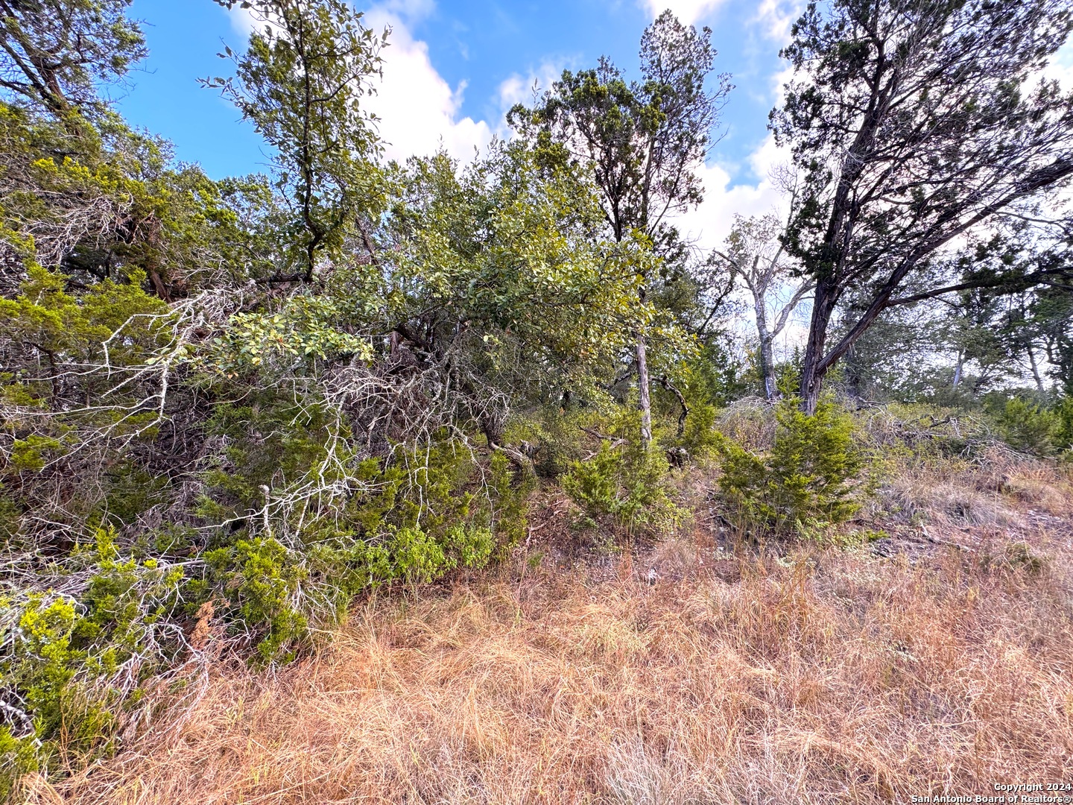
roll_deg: -0.8
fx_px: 434
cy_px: 402
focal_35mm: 14
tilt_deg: +14.2
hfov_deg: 102.1
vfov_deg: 85.7
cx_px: 536
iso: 80
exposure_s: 1/99
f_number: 2.2
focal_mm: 2.22
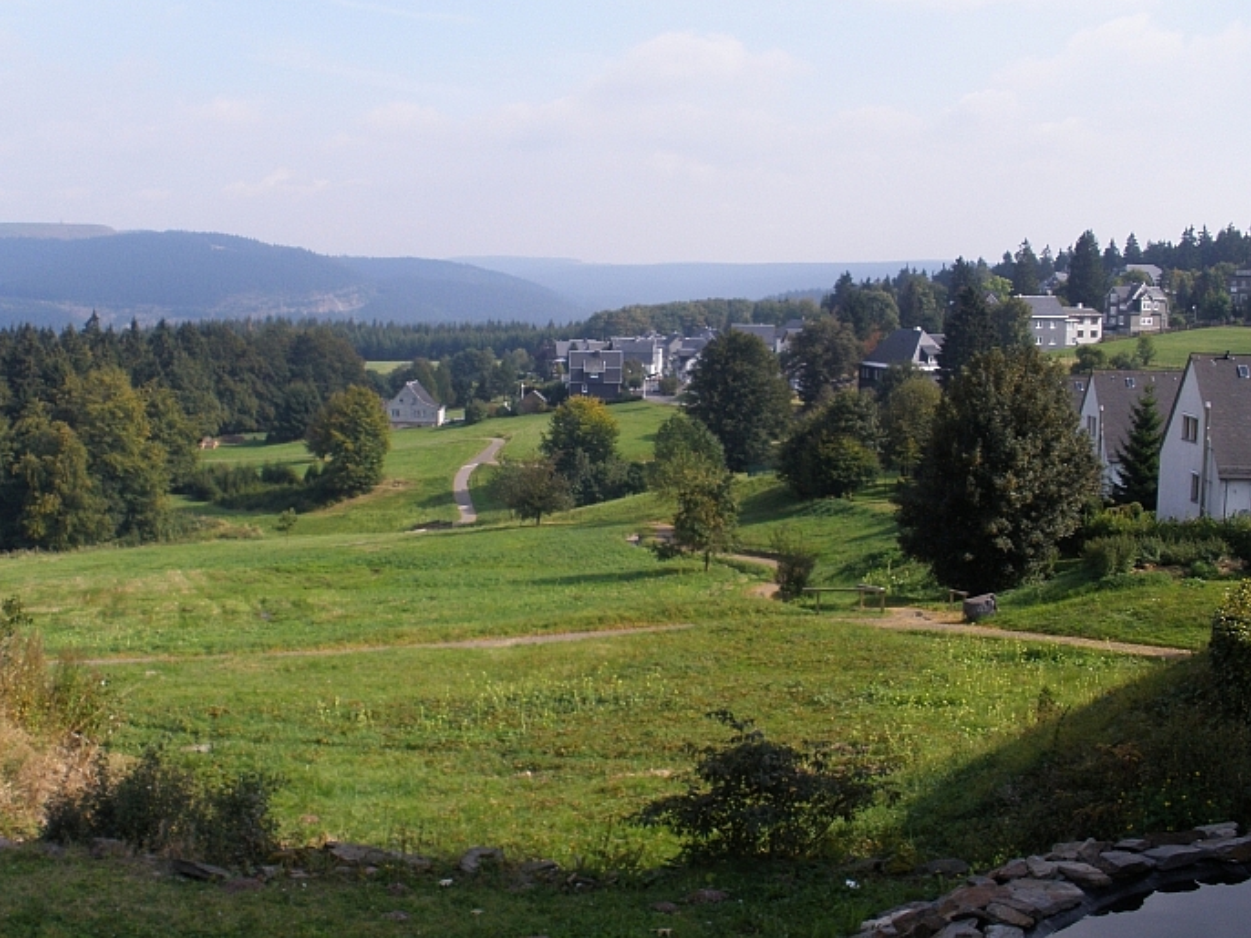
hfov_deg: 44.8
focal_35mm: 42
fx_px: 1517
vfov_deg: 34.3
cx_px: 580
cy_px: 392
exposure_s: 1/250
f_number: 5.6
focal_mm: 6.3
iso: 80
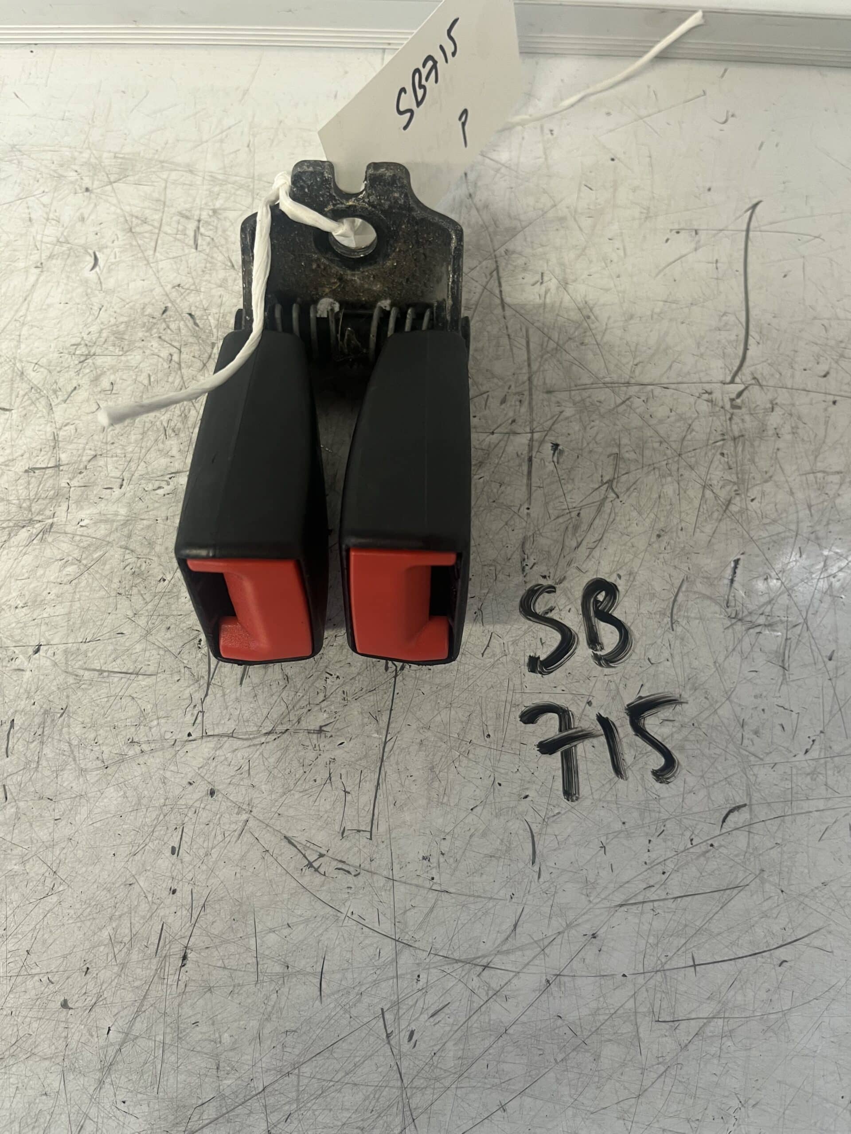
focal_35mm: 26
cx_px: 426
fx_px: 852
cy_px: 567
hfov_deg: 53.1
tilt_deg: -70.7
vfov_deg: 67.3
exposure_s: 1/50
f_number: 1.6
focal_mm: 5.1
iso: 125
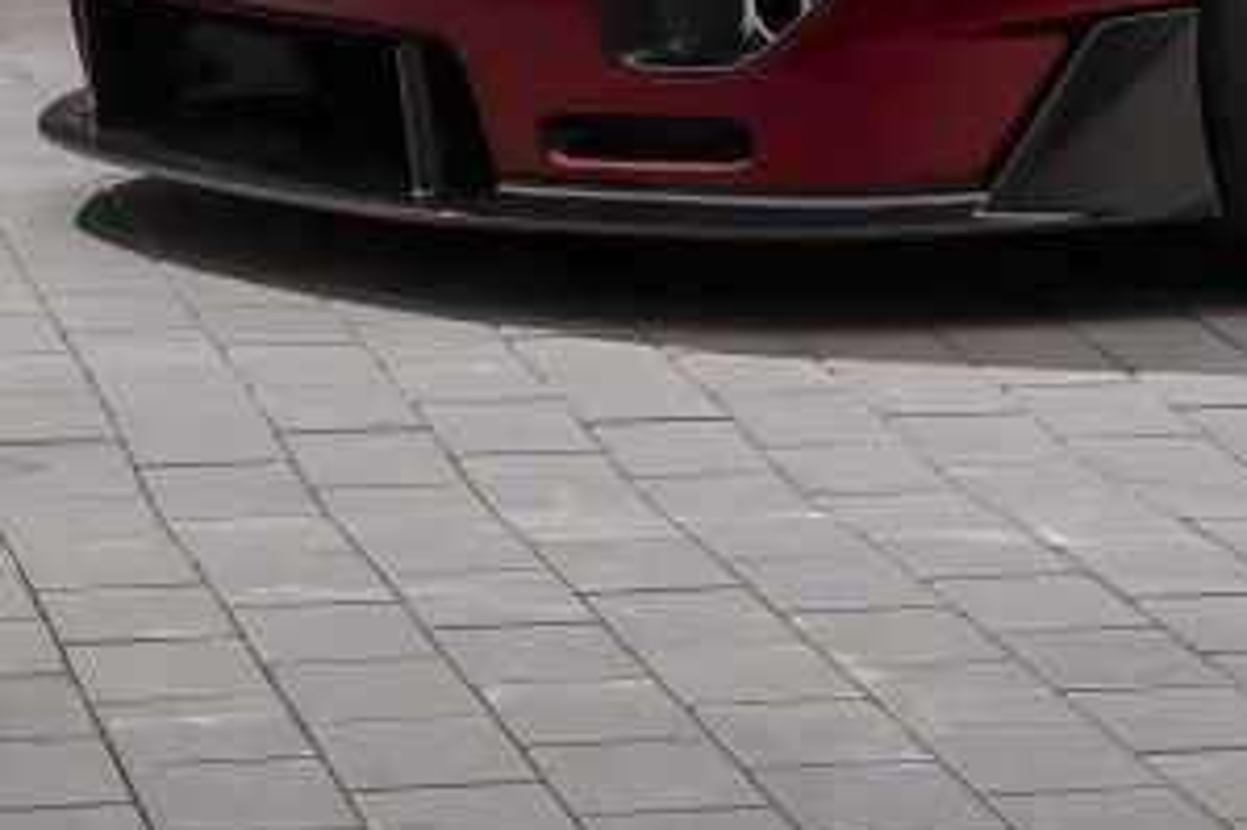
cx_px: 1660
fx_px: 7824
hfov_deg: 9.0
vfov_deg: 5.9
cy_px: -801
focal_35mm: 226
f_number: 8
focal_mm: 45
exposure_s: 1/200
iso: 2000
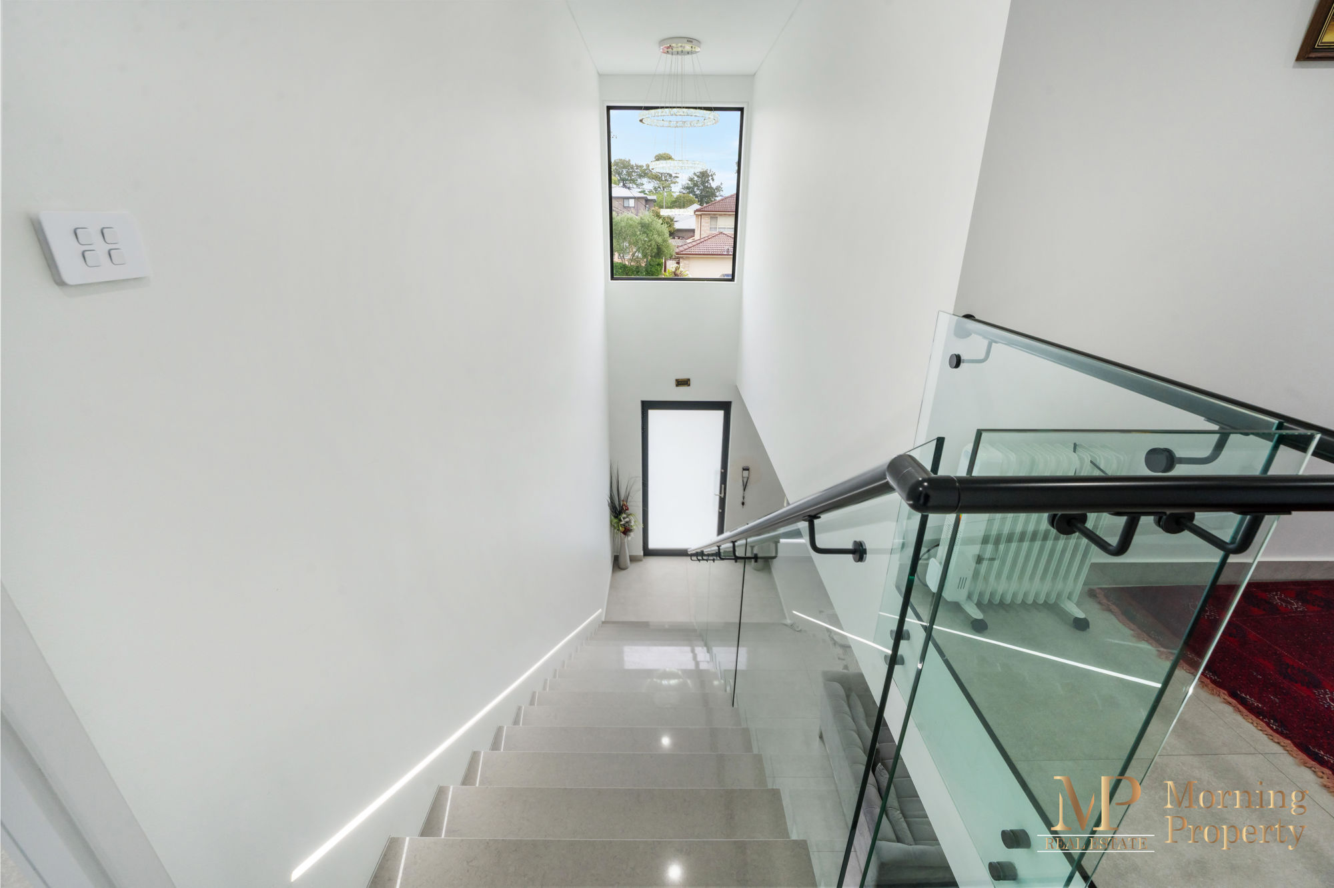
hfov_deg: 104.3
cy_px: 444
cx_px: 667
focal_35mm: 14
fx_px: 519
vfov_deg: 81.2
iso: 800
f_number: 11
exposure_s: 1/30
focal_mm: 14
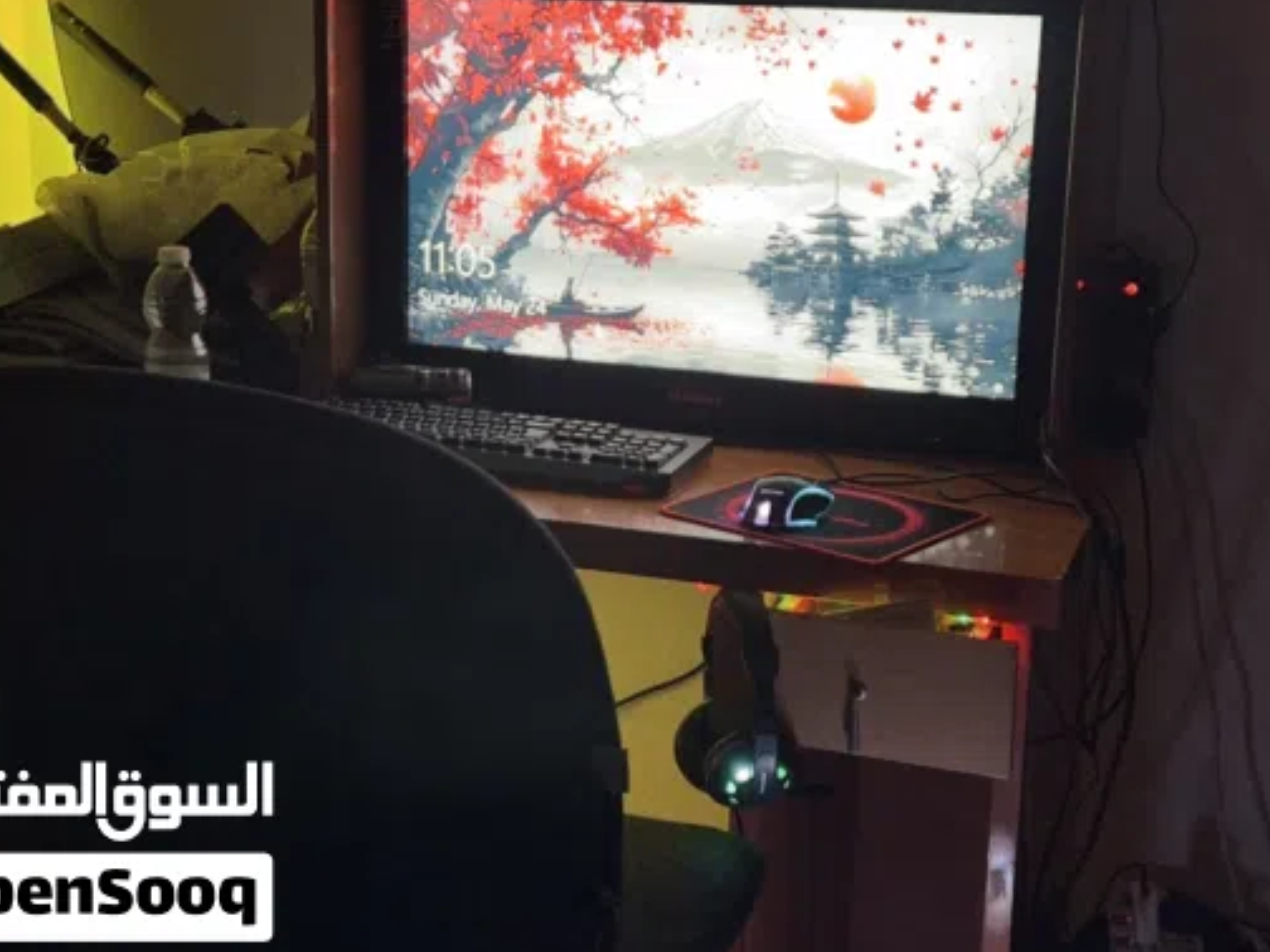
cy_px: 398
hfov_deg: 55.3
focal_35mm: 33
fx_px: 1211
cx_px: 653
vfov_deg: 42.8
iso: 800
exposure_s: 1/30
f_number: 1.5
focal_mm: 5.7
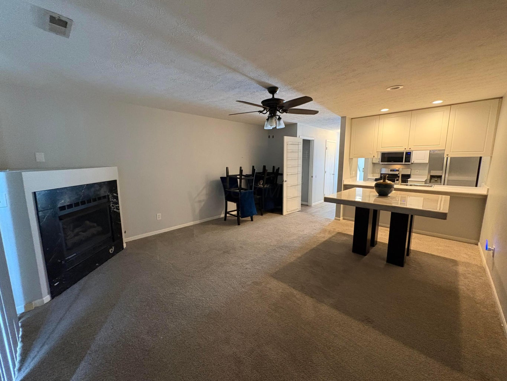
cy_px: 190
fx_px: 205
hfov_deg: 102.1
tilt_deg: -8.4
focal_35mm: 14
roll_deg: +0.8
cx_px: 254
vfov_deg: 85.7
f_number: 2.2
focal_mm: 2.22
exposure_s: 1/60
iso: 800
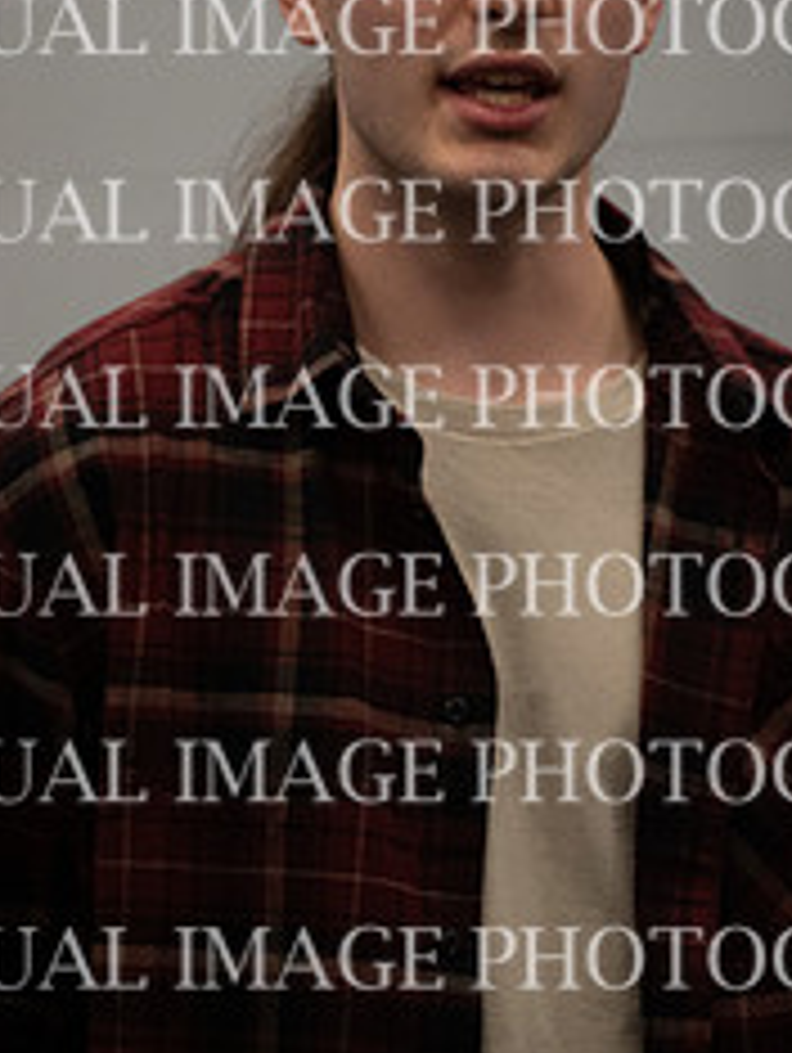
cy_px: 302
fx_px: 16017
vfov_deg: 3.8
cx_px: 448
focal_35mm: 526
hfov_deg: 2.8
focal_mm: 285
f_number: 6.3
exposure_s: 1/160
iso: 5000
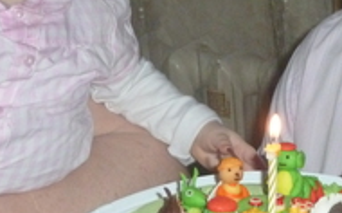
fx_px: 1489
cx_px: 223
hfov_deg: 13.1
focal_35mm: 160
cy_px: 93
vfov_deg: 8.2
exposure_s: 1/125
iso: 500
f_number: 3.8
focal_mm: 8.5
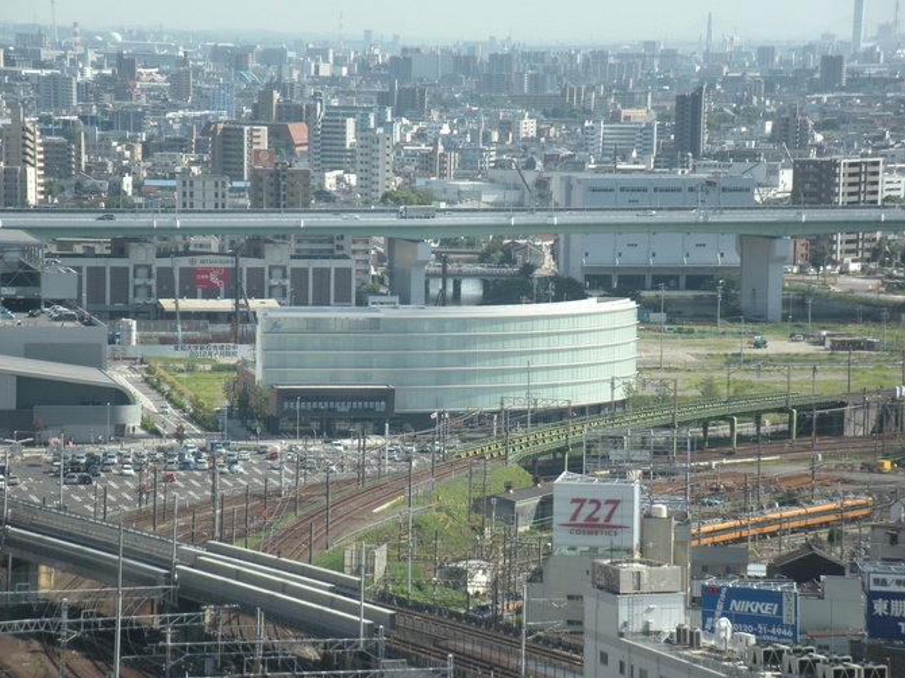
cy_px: 350
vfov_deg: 8.0
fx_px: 4835
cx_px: 436
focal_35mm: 185
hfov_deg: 10.7
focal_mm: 29.5
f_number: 4.8
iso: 64
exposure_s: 1/212
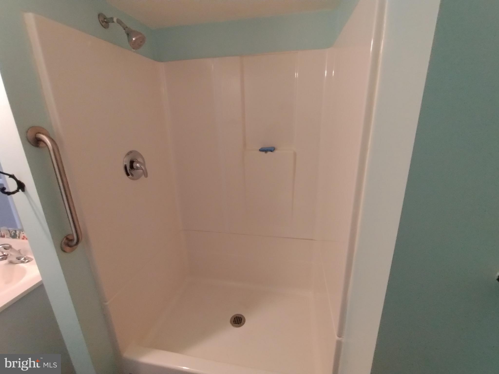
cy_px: 187
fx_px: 231
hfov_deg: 94.5
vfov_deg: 78.1
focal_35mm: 16
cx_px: 250
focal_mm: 1.66
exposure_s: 1/30
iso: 663
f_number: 2.2
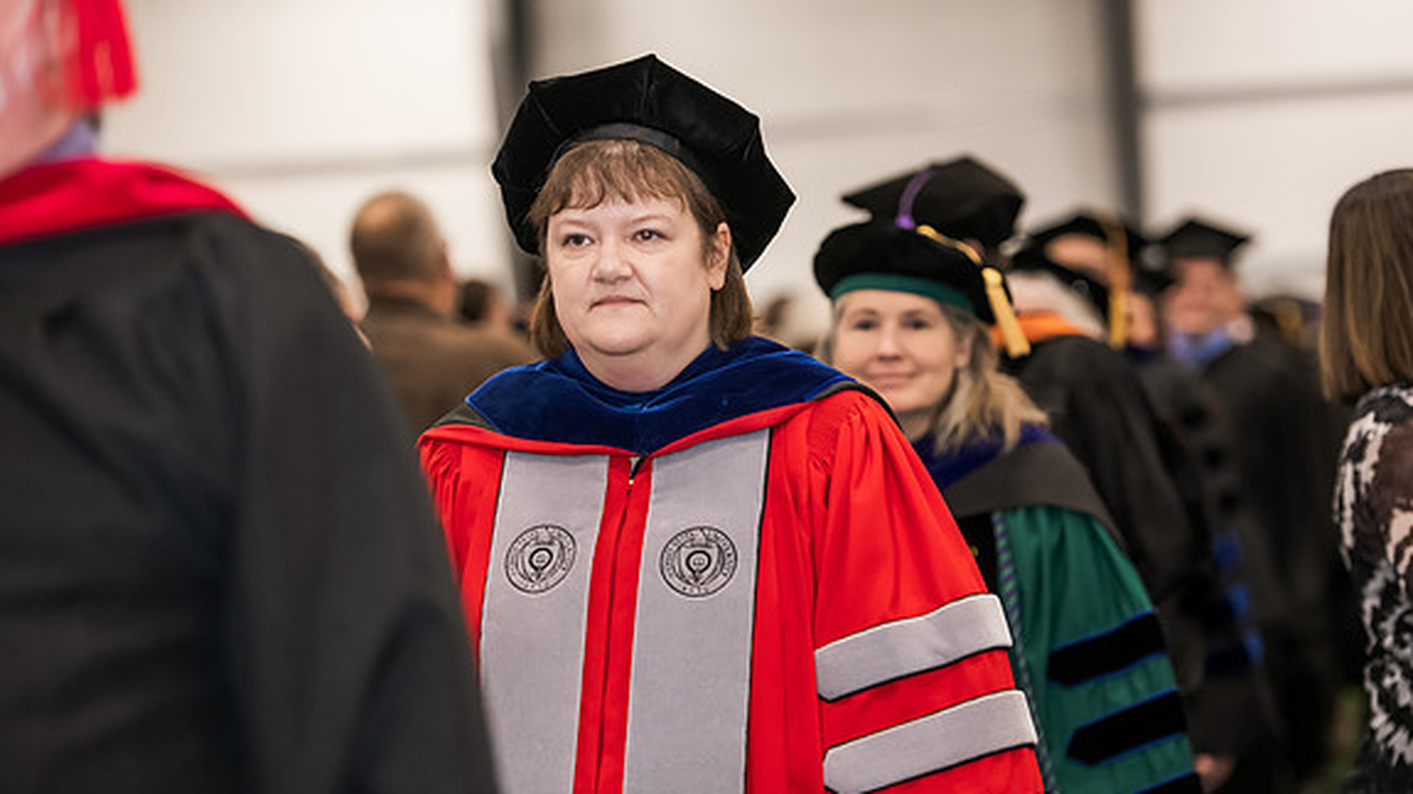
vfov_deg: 9.4
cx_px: 703
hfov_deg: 16.6
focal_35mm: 129
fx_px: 4832
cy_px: 340
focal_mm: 122
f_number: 3.2
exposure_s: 1/200
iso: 2000
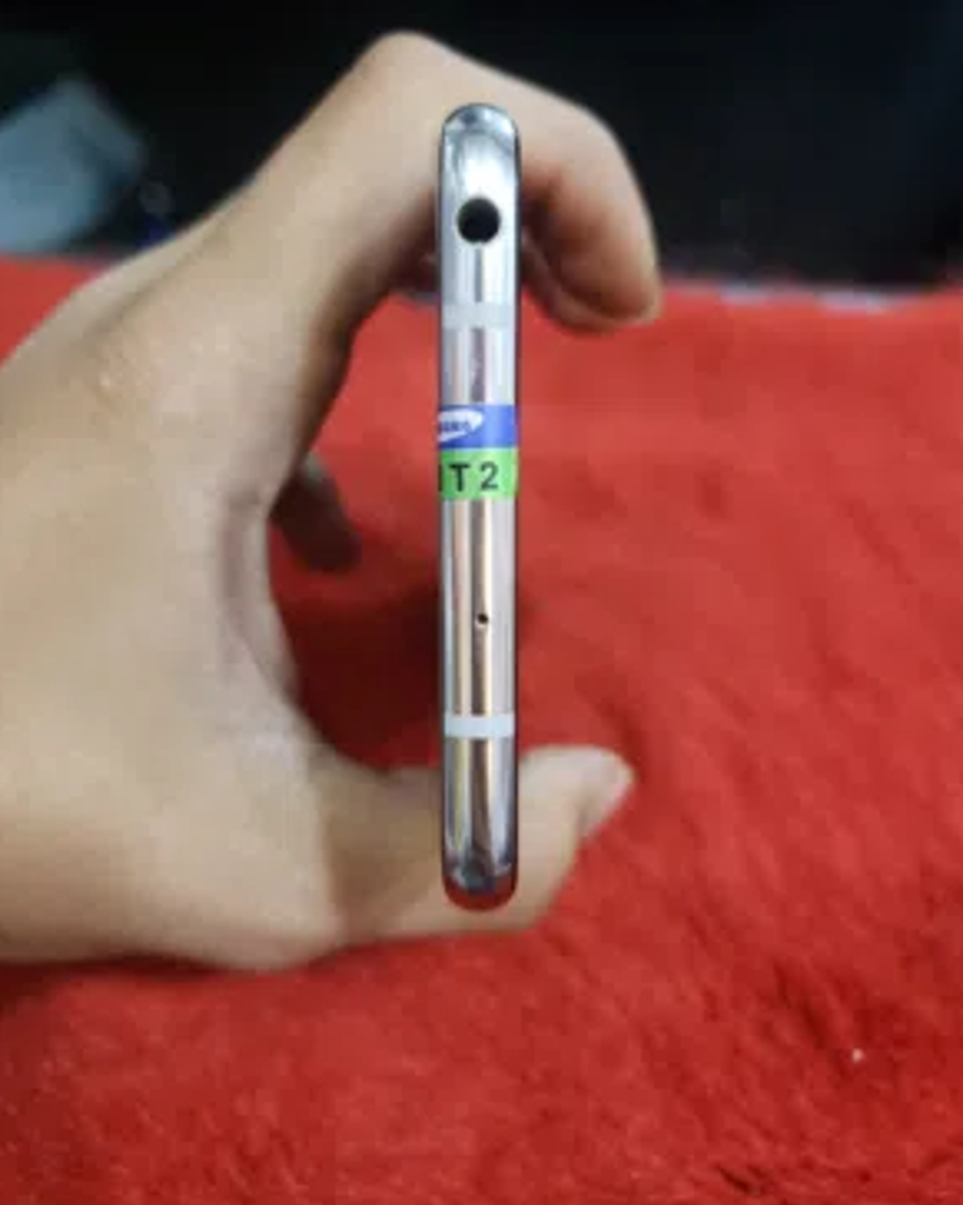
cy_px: 558
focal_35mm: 28
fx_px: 998
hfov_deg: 51.5
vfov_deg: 62.2
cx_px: 488
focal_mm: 4.3
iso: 250
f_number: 1.5
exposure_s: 1/50
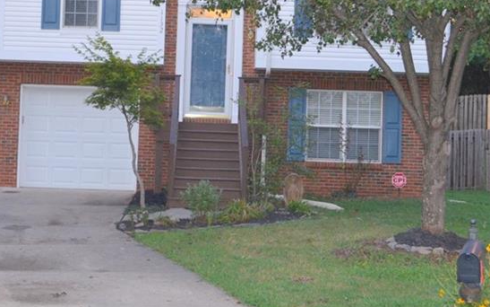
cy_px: 103
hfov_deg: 25.8
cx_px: 192
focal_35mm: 80
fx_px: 1068
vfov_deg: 16.3
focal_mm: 28
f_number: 4.5
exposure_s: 1/60
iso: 1400
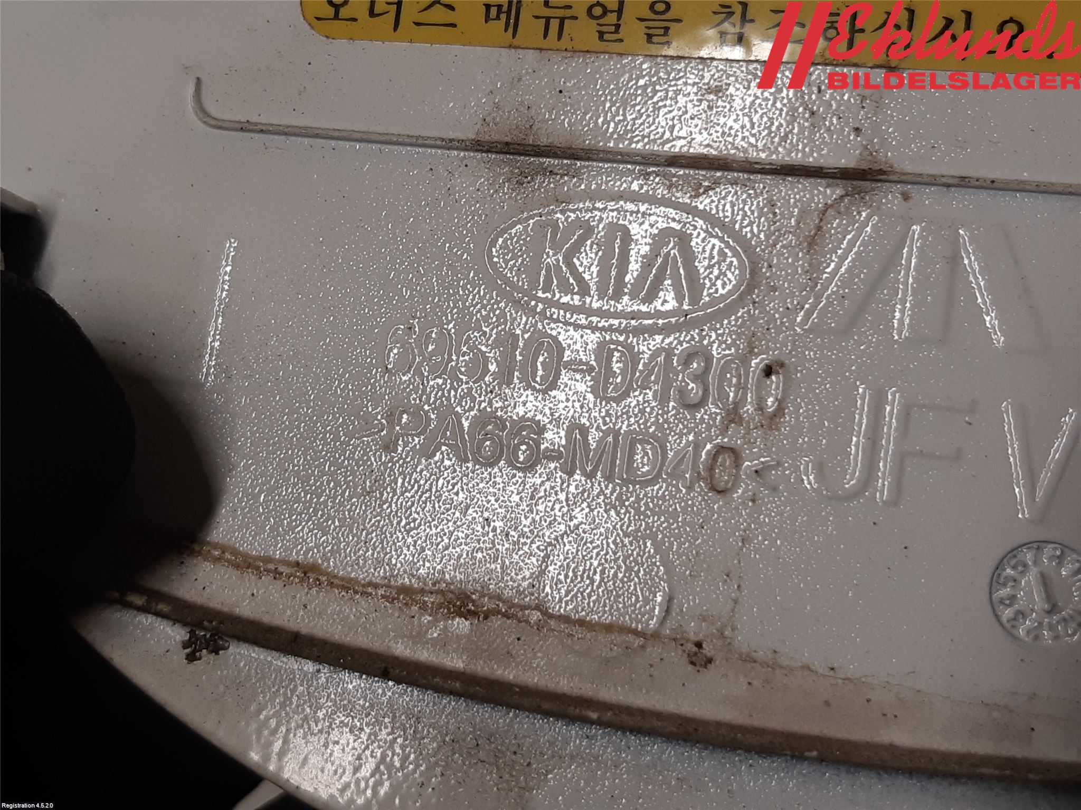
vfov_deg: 53.1
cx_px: 540
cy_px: 405
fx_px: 812
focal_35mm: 26
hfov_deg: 67.3
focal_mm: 3.93
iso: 64
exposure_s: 1/100
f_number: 1.7
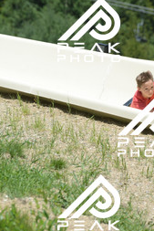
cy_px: 118
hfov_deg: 4.5
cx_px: 153
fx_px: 1973
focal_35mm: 308
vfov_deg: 6.7
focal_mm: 195
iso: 400
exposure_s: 1/1250
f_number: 6.3
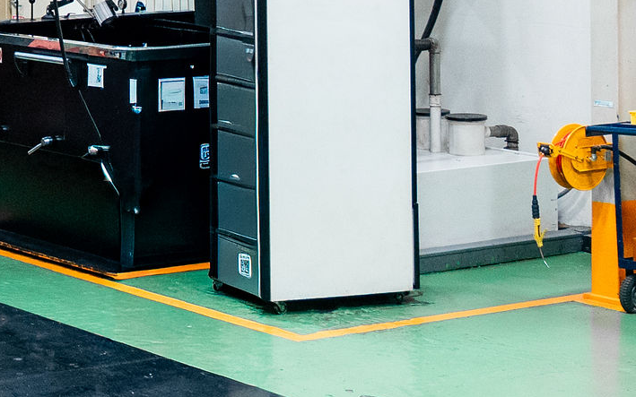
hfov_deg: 15.5
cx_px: -231
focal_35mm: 127
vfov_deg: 9.9
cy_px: -253
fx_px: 2201
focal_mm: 24
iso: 2000
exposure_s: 1/125
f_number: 2.8
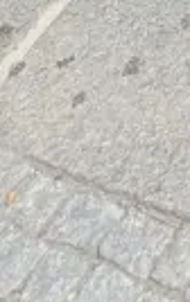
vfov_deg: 8.2
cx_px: 835
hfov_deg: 5.6
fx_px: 1604
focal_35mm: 194
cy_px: -746
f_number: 1.88
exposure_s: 1/1135
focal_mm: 5.59
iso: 53
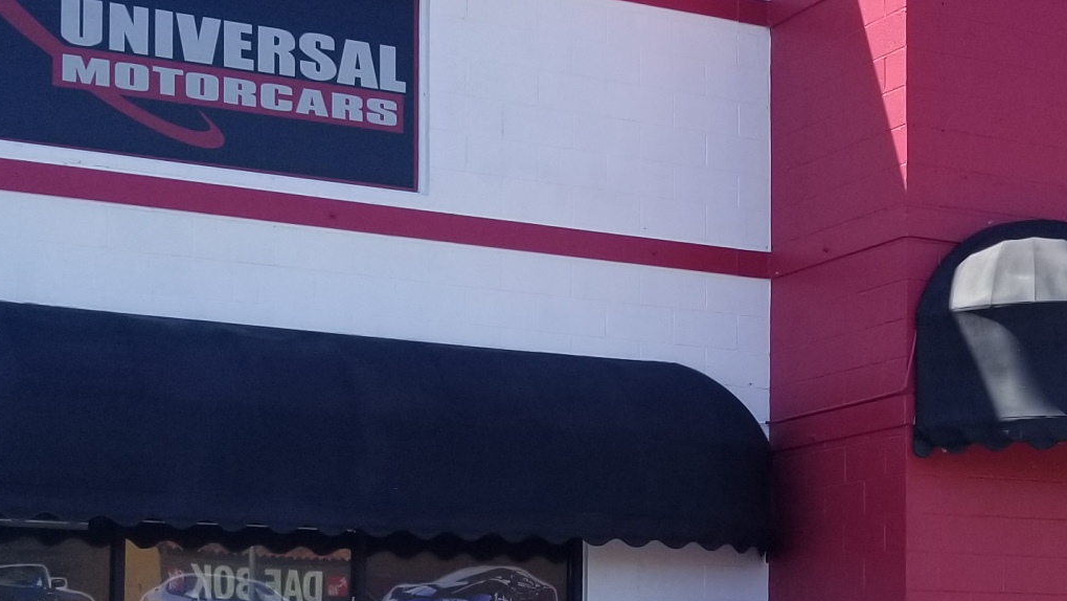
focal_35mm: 80
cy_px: 561
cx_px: 841
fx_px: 2264
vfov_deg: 14.9
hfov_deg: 26.1
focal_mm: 4.25
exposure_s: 1/1120
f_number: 1.7
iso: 50
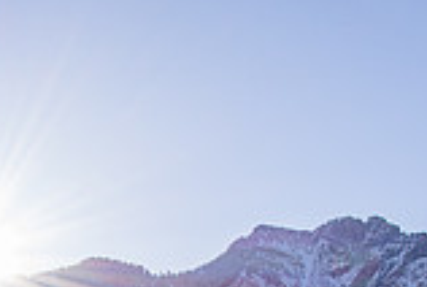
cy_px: 472
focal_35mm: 99
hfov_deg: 19.9
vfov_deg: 12.9
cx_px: -11
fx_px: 1176
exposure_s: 1/125
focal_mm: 27
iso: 250
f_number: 16
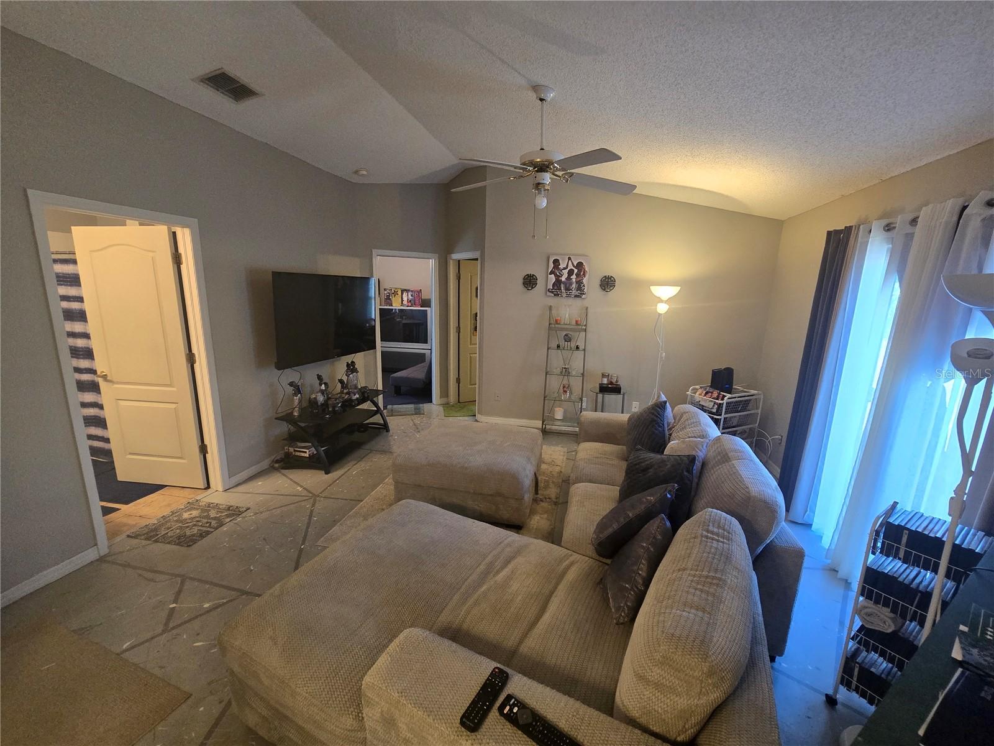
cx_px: 497
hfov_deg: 106.2
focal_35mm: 13
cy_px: 373
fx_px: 373
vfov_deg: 89.9
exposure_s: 1/60
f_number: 2.2
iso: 500
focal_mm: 2.2
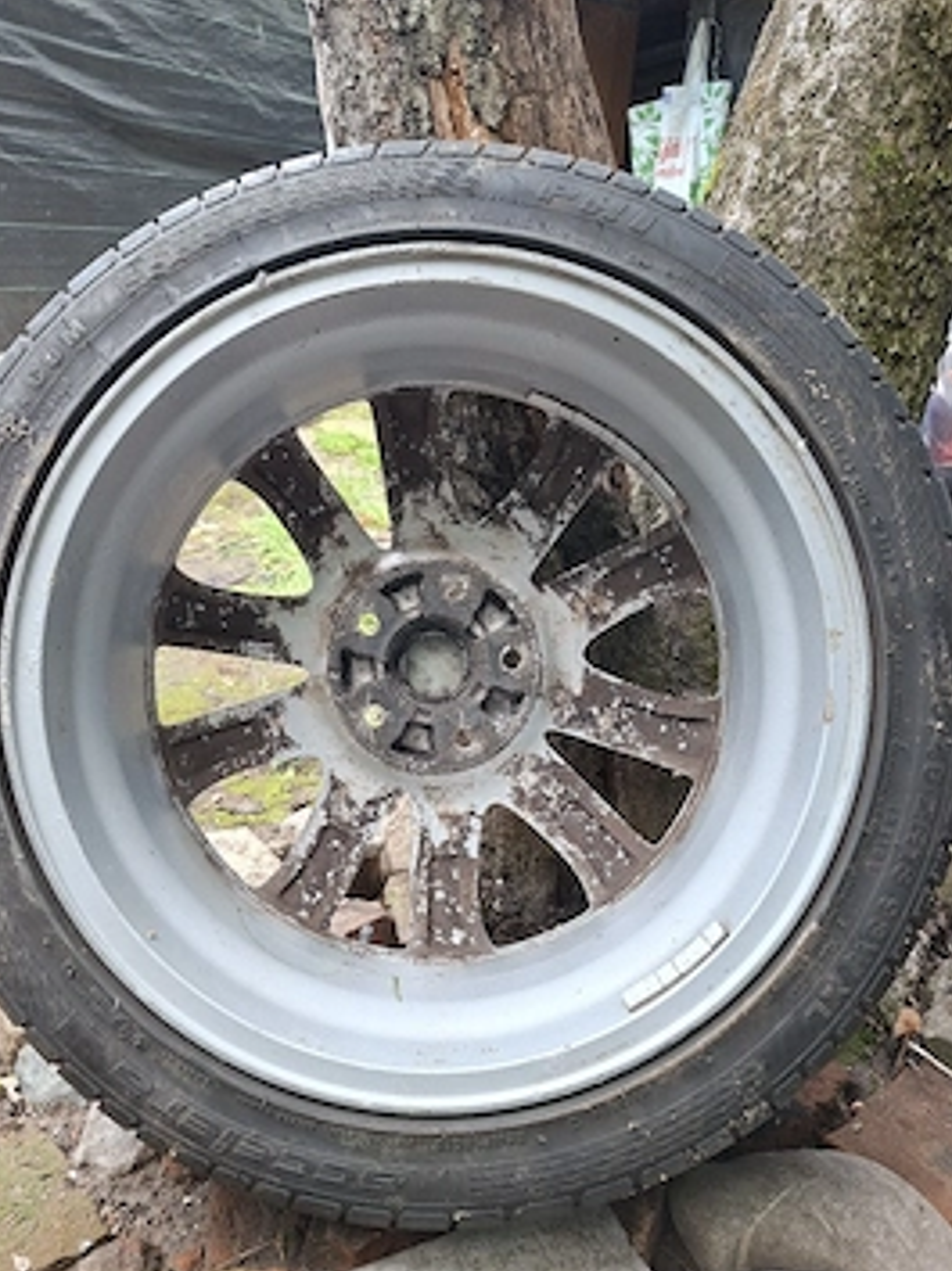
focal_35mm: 26
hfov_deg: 52.9
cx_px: 431
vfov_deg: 67.3
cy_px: 600
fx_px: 955
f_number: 1.8
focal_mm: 5.54
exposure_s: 1/100
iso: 100
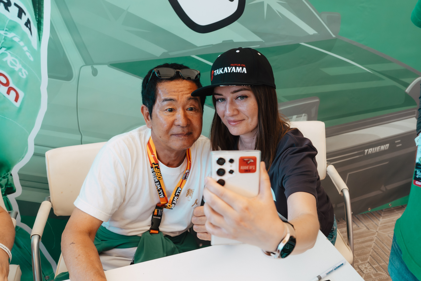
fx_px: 377
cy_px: 142
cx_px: 244
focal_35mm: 32
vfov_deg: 40.8
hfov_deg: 58.1
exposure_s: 1/640
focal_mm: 24
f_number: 4.5
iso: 2000
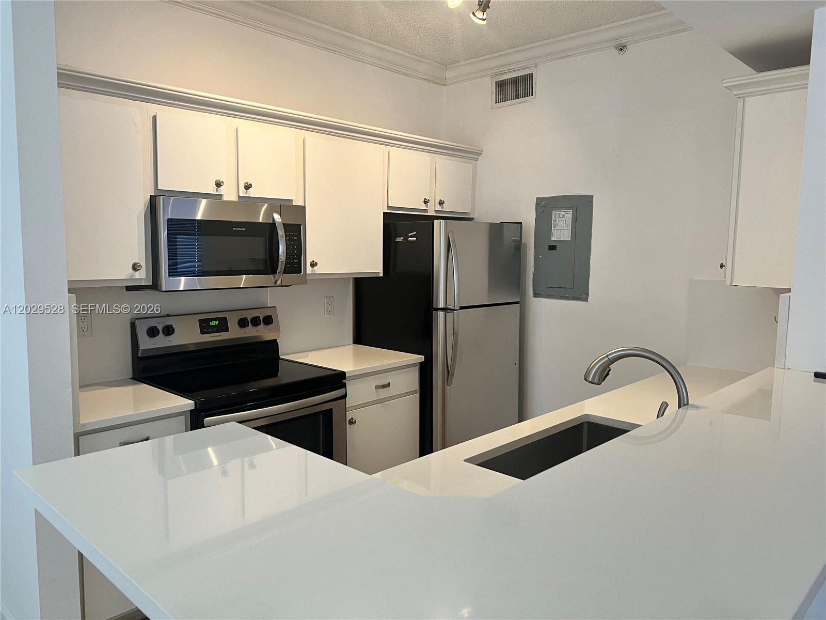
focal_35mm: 26
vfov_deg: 53.1
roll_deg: -0.5
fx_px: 620
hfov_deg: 67.3
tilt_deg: -5.5
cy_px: 310
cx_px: 413
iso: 100
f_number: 1.5
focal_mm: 5.7
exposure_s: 1/60
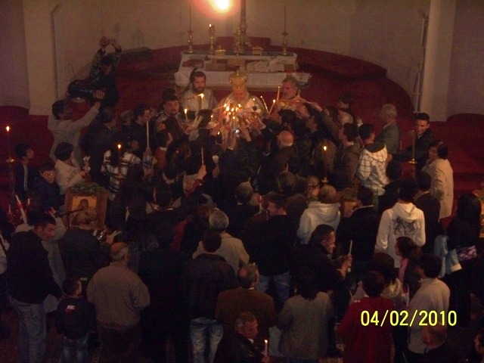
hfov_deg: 24.4
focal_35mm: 80
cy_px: 182
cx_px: 242
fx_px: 1119
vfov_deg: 18.4
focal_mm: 16.86
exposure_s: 1/50
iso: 400
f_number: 3.4
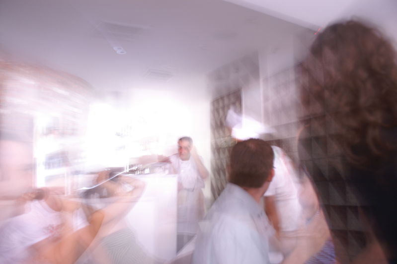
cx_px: 198
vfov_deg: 47.8
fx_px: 297
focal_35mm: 27
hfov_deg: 67.4
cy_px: 132
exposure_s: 1/1.43
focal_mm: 18
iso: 400
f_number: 3.5
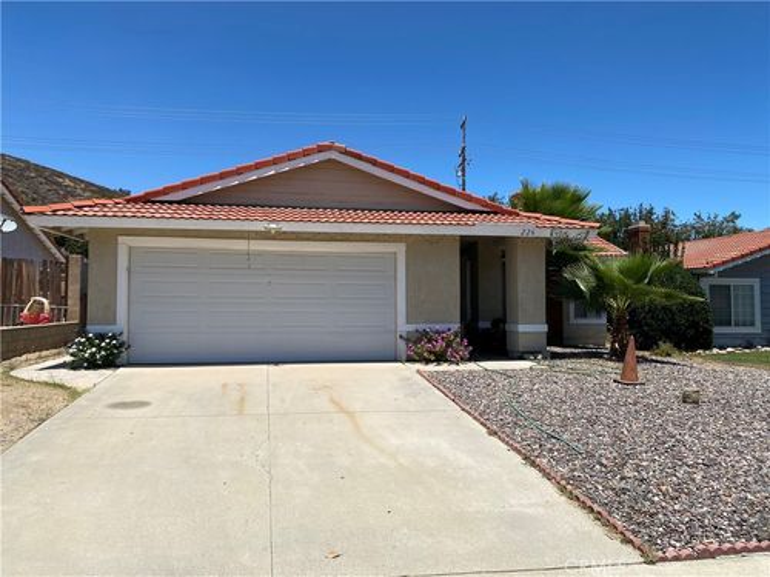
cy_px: 288
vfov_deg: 53.1
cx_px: 385
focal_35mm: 26
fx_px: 578
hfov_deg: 67.3
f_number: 1.8
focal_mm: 4.25
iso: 32
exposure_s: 1/4274
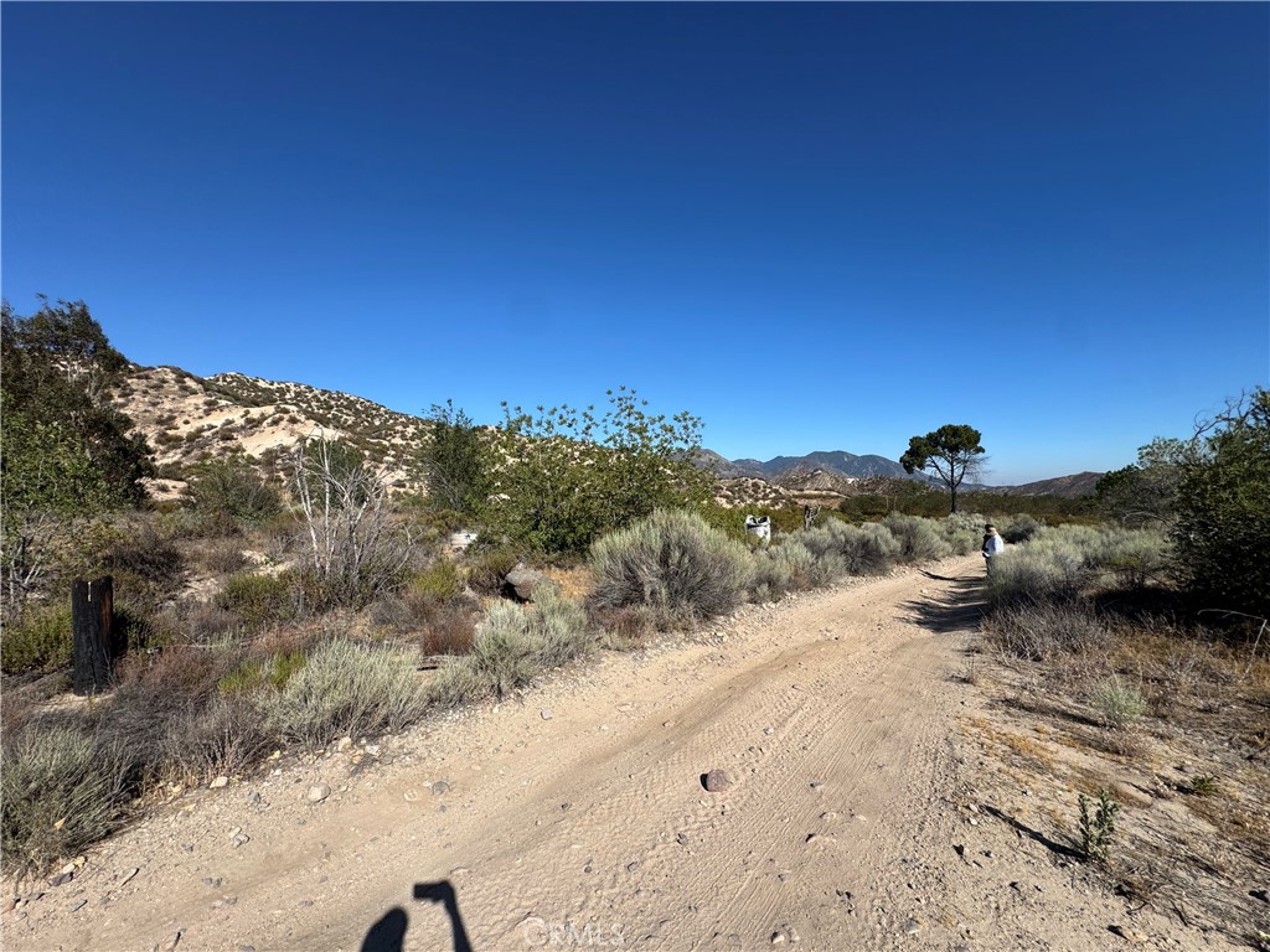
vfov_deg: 85.7
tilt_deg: +0.4
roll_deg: +1.7
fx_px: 514
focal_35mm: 14
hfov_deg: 102.1
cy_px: 476
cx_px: 635
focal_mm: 2.22
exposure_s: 1/2494
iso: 50
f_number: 2.2
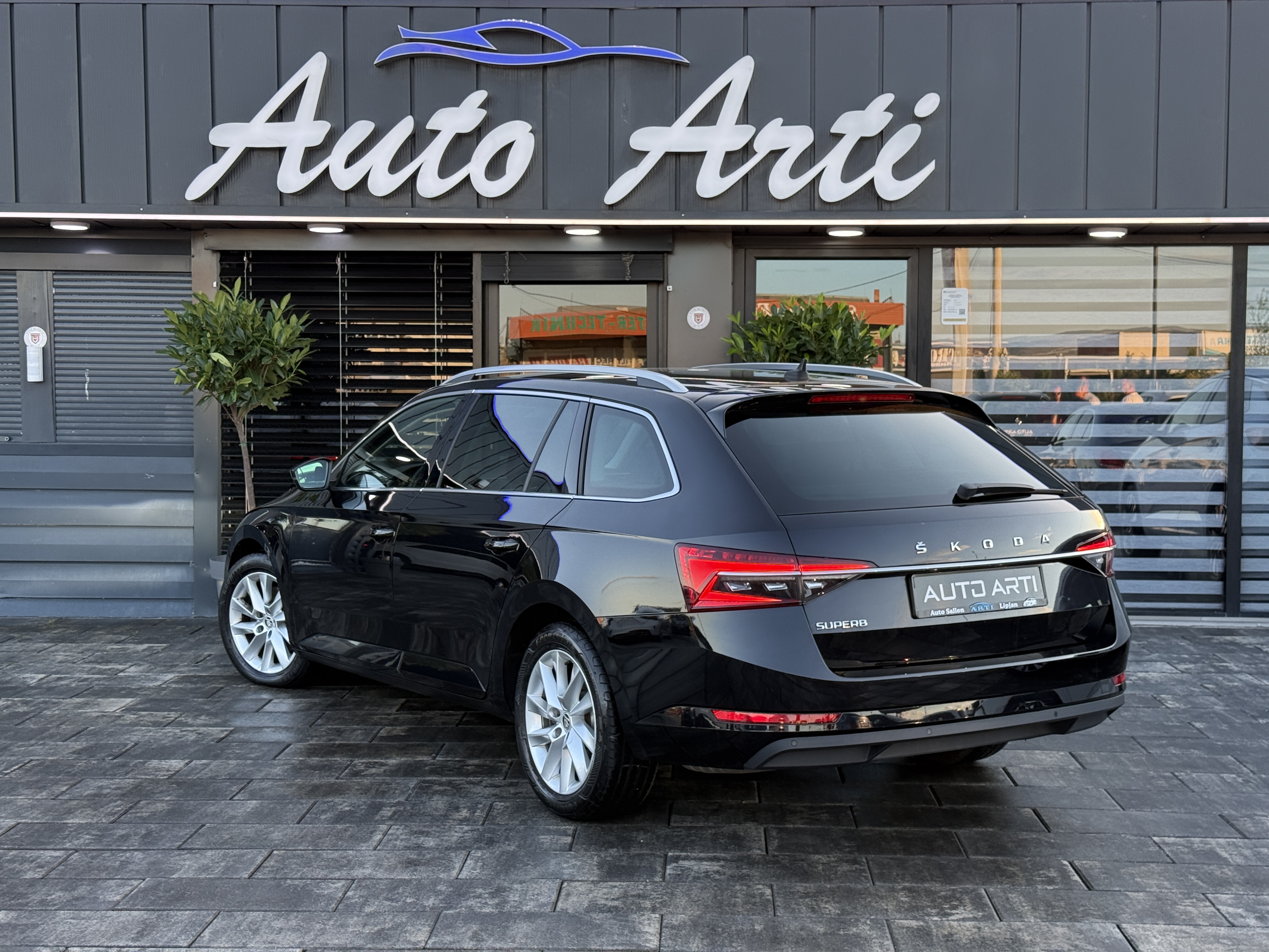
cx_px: 634
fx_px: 1760
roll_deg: -0.1
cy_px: 476
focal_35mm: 48
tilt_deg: -2.2
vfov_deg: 30.3
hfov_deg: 39.7
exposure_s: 1/312
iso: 100
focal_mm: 6.76
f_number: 1.78
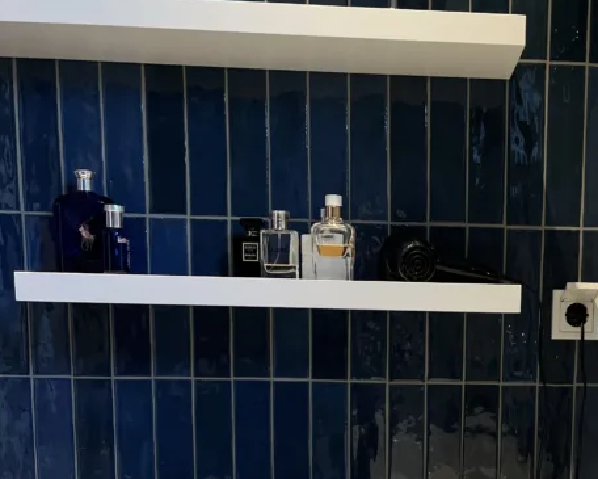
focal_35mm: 57
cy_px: 471
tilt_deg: -9.3
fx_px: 1009
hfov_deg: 32.2
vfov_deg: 25.5
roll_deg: -0.7
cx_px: 475
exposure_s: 1/100
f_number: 1.6
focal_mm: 5.1
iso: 80
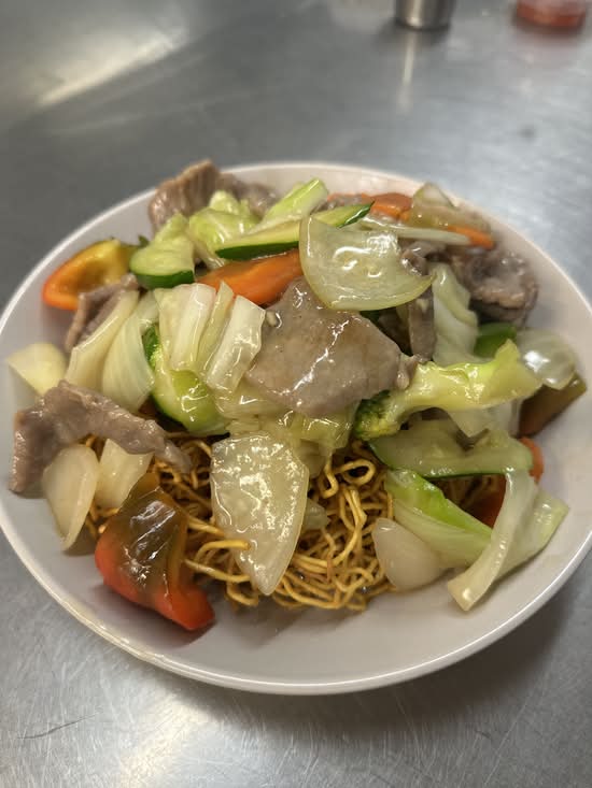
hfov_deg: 56.8
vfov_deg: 71.6
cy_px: 394
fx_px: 547
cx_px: 296
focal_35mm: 24
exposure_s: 1/50
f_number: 1.78
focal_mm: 6.86
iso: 200
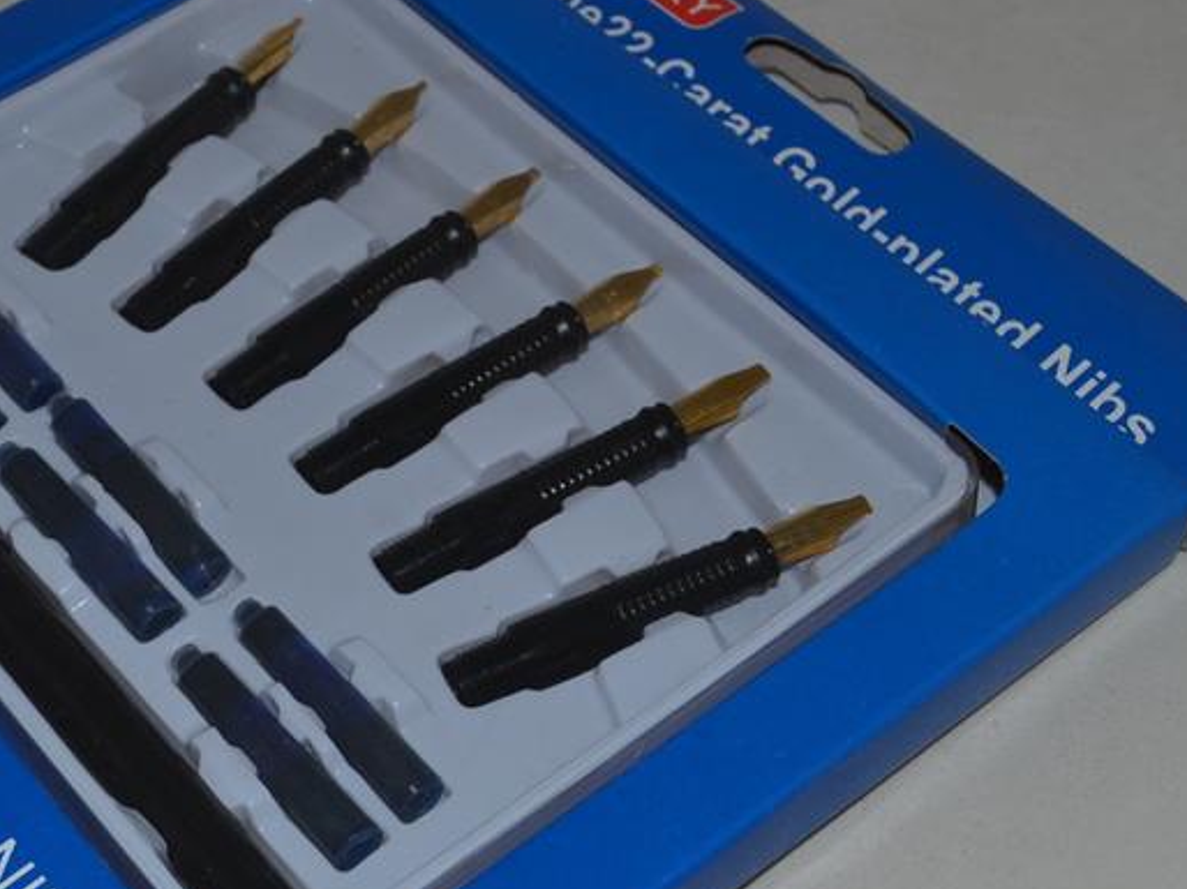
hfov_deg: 27.9
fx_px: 2365
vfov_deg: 21.3
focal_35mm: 69
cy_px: 530
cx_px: 330
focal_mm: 24
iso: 100
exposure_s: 1/60
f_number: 8
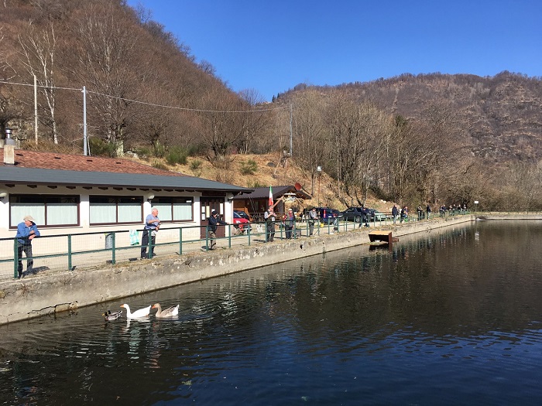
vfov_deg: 48.2
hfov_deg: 61.7
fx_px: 454
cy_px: 203
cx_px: 271
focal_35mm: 29
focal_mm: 4.15
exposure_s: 1/1282
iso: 25
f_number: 2.2
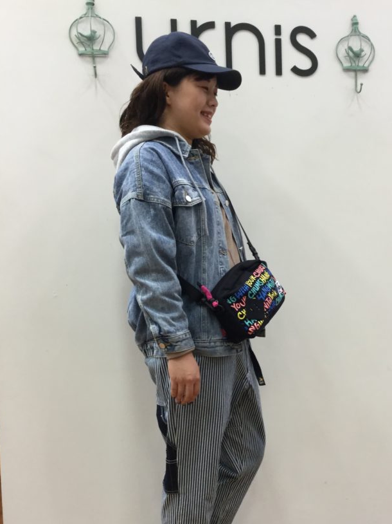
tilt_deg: -4.6
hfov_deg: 36.7
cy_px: 329
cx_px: 233
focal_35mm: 39
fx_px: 589
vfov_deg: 47.4
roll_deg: +1.7
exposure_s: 1/33
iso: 80
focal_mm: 3.3
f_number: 2.4
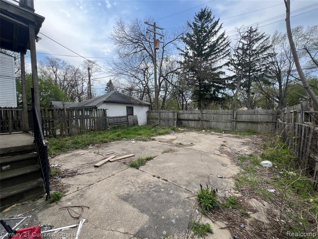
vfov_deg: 89.9
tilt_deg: -4.0
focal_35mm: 13
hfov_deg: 106.2
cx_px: 159
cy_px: 120
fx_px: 119
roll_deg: +0.0
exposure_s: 1/727
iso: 32
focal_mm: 1.57
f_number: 1.8
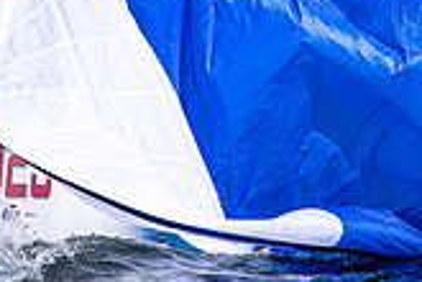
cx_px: 223
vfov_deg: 0.9
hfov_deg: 1.3
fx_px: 18508
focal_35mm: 1579
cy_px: -76
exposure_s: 1/2500
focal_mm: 300
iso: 320
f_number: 5
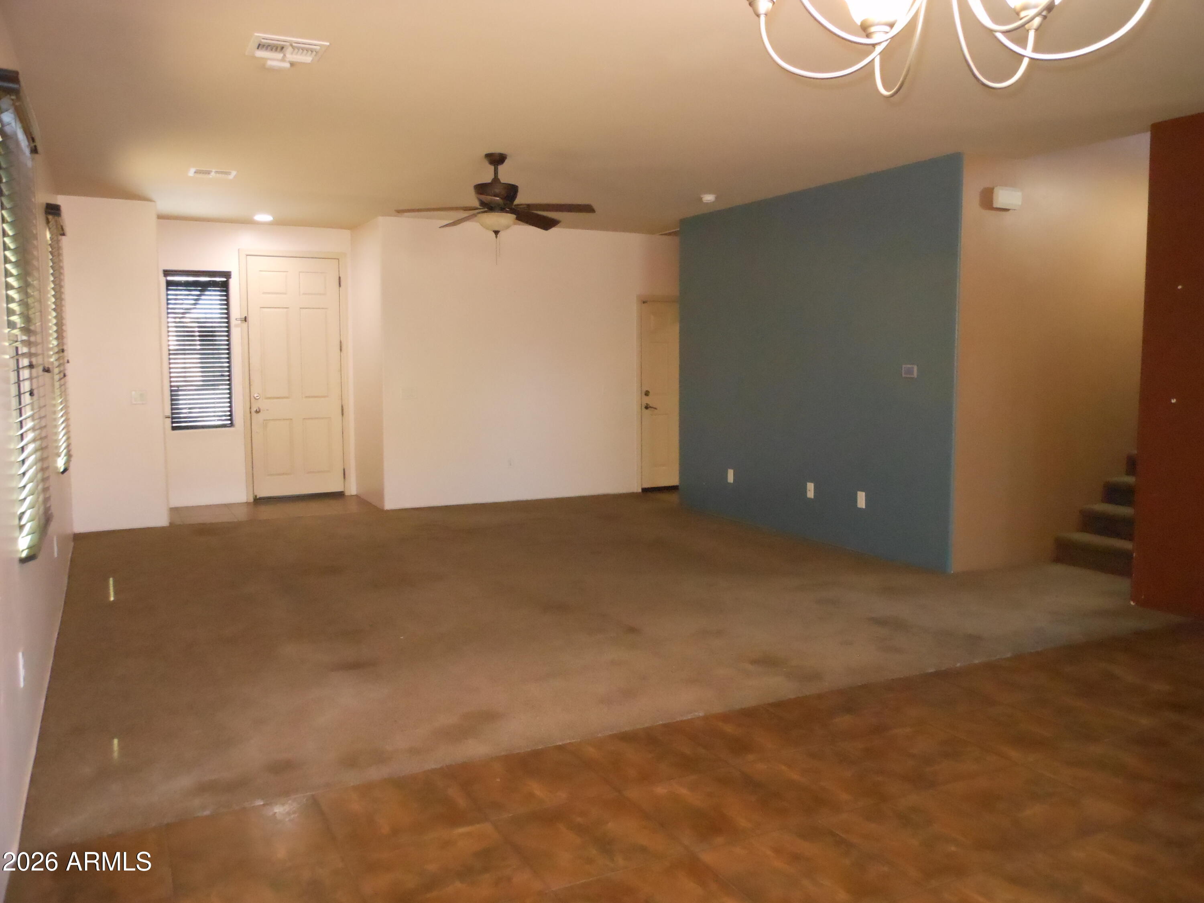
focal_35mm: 28
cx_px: 602
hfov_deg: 63.4
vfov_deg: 49.7
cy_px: 452
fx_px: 974
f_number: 3.7
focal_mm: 5
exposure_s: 1/25
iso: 800
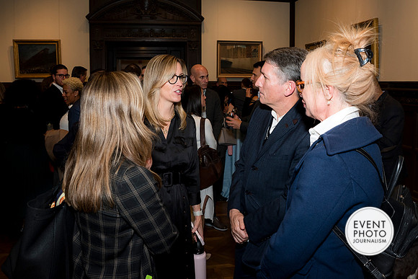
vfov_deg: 43.9
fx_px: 344
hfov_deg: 62.5
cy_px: 111
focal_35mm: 30
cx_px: 215
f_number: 5
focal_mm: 24
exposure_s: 1/125
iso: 800
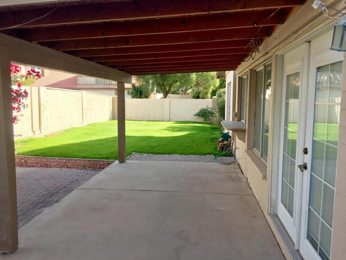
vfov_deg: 48.2
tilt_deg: -5.2
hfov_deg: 61.7
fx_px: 290
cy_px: 130
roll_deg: -0.7
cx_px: 173
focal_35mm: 29
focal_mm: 4.15
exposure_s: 1/452
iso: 25
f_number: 2.2
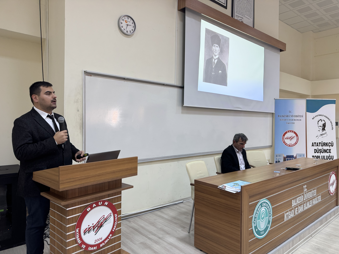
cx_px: 170
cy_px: 127
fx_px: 235
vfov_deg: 56.8
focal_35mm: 24
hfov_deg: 71.6
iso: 200
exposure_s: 1/50
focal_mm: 6.76
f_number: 1.78
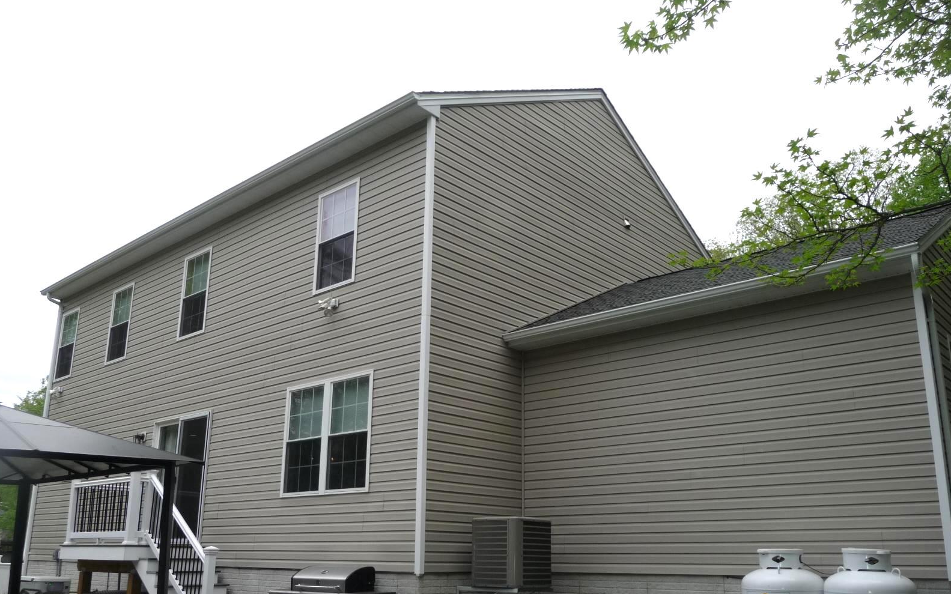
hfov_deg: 62.9
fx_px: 777
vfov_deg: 41.6
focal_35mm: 30
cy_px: 354
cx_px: 473
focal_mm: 4.7
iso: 100
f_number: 3.3
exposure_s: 1/800
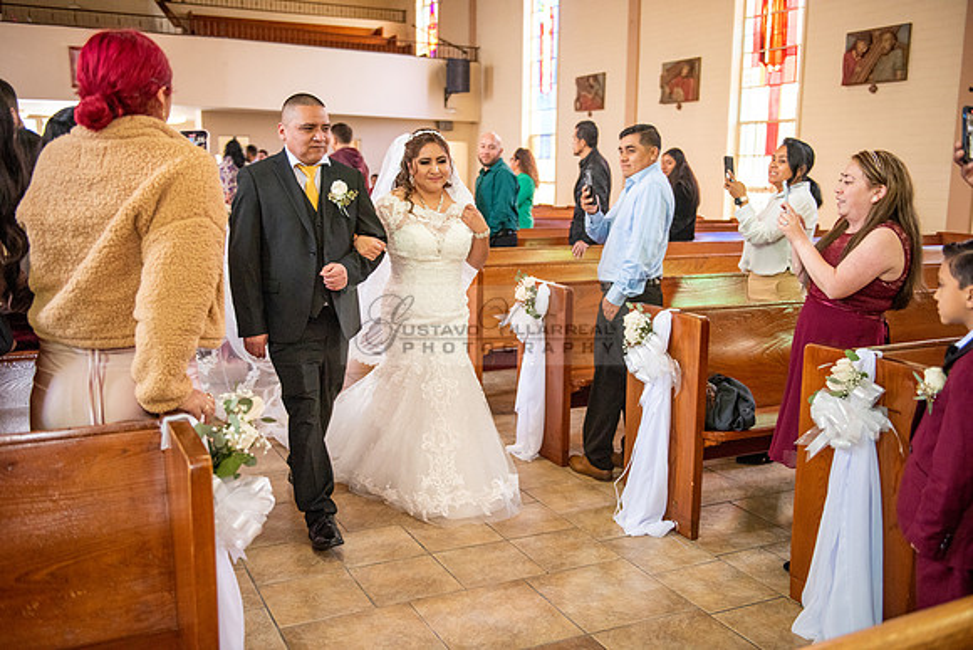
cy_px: 325
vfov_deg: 38.9
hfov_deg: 55.8
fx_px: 919
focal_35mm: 34
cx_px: 486
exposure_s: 1/250
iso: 2000
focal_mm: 34
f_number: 2.8
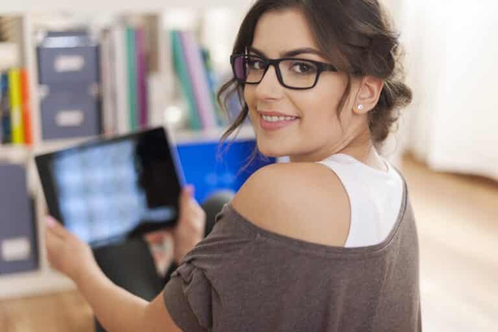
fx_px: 692
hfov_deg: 39.6
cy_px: 166
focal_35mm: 50
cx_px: 249
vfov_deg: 27.0
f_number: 1.8
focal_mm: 50
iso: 100
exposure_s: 1/160
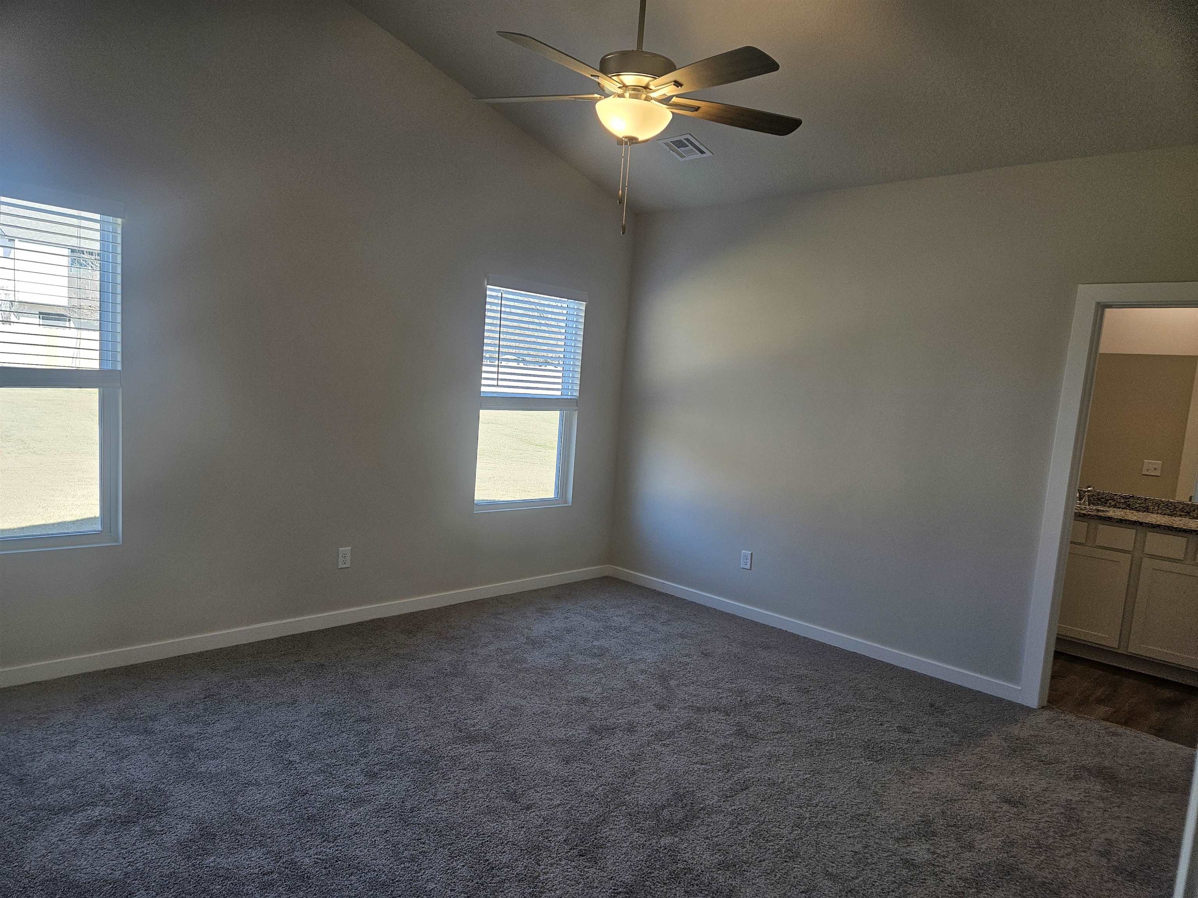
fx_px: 796
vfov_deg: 58.9
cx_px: 599
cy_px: 449
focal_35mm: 23
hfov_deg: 73.9
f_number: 1.8
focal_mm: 5.4
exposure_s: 1/120
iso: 100
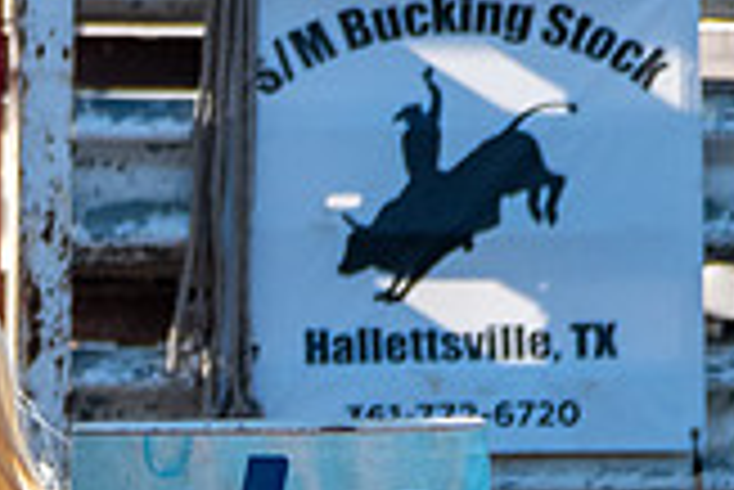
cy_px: 430
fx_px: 46690
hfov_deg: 0.9
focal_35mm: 2288
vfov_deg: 0.6
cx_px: -622
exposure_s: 1/1250
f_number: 5.6
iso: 500
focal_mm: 320
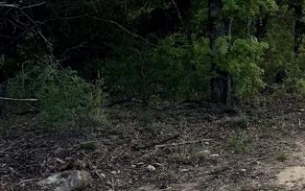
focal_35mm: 82
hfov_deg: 22.2
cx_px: 413
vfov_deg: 15.2
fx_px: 682
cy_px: -61
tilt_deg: +3.6
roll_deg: +3.0
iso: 80
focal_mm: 6.76
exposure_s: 1/1026
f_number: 1.78
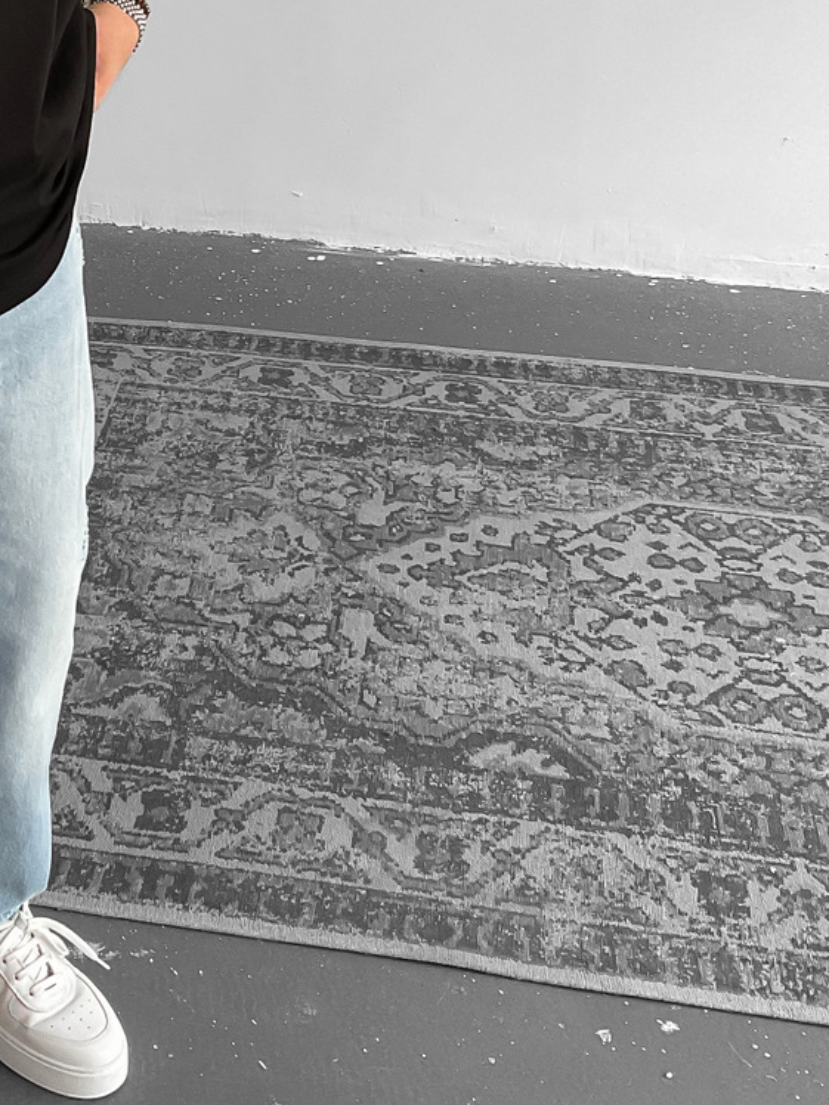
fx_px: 1980
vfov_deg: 30.5
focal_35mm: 62
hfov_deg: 22.6
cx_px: -34
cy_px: 236
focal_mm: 3
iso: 64
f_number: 1.8
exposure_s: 1/100
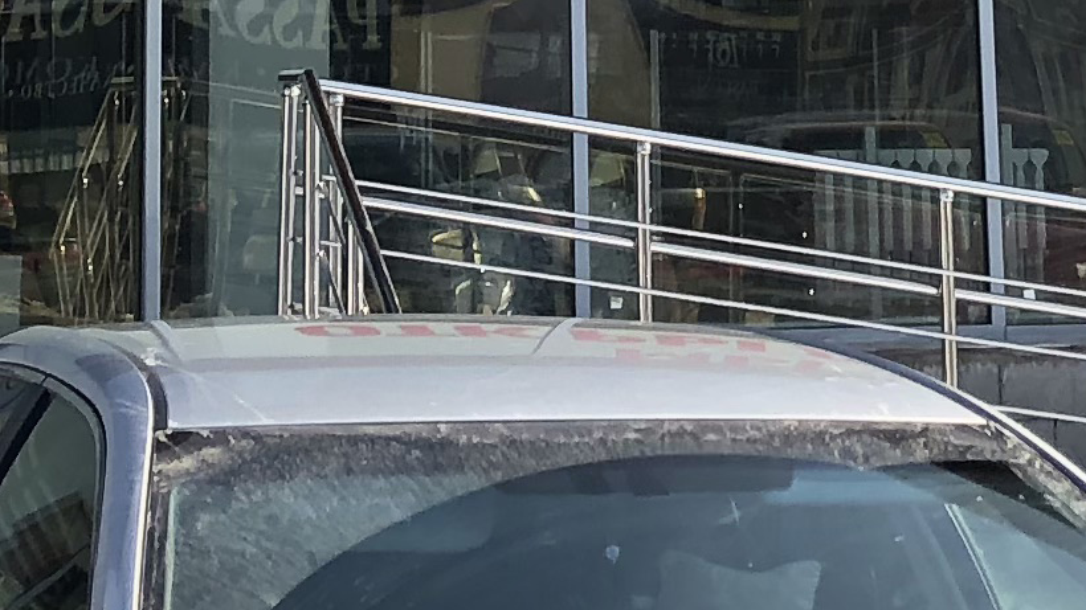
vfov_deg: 7.6
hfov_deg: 14.3
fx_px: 4319
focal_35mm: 150
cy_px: -838
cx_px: 550
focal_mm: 3.99
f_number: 1.8
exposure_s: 1/941
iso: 20
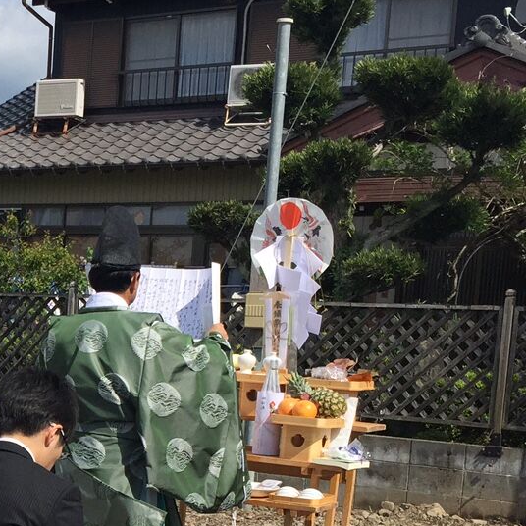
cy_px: 472
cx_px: -118
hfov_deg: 20.6
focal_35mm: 78
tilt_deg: -7.4
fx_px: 1341
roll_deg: -2.7
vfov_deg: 21.7
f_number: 2.2
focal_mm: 4.15
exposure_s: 1/2475
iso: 32
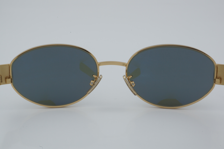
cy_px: 74
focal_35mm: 60
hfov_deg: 33.4
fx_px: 373
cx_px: 112
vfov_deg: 22.6
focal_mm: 40
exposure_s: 1/4
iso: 100
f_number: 32
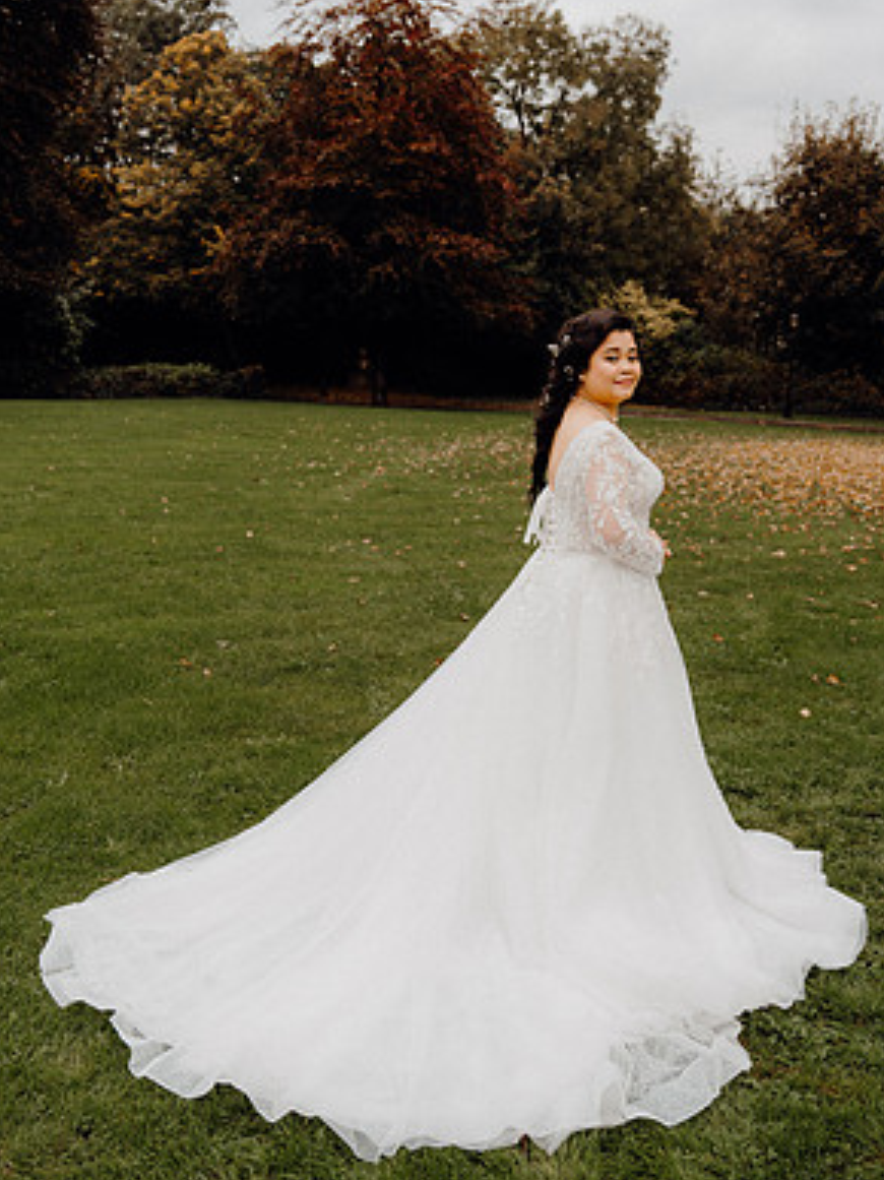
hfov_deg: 37.7
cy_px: 567
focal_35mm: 38
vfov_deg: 49.0
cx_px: 454
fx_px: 1295
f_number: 3.5
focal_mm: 34
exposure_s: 1/160
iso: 250
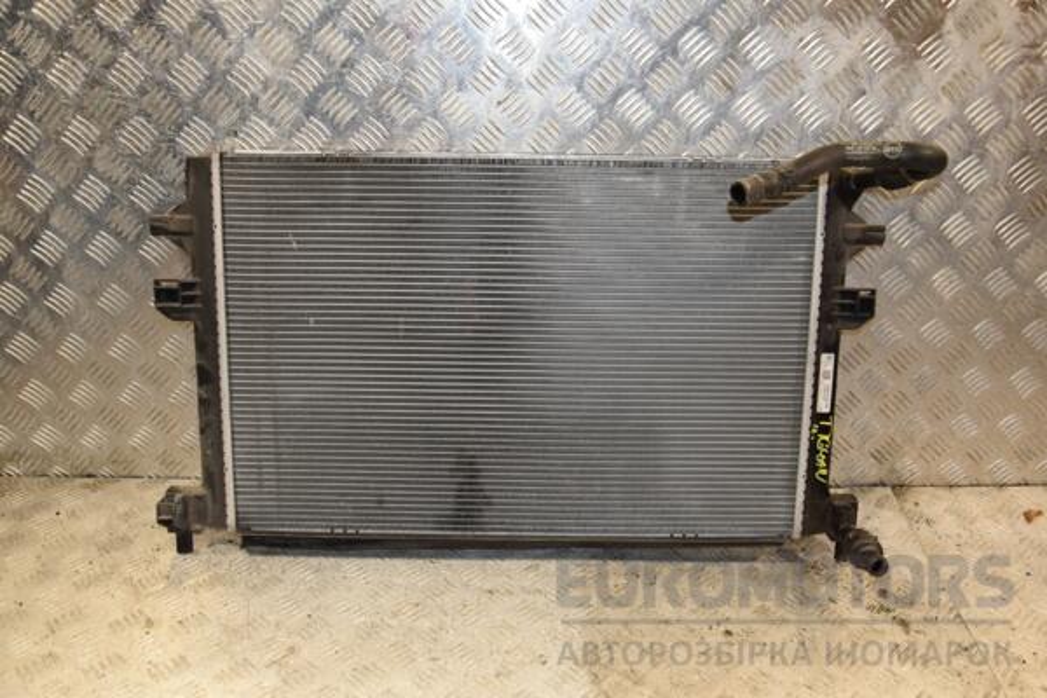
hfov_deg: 57.2
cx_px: 524
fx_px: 960
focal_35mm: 33
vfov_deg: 40.0
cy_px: 349
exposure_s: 1/200
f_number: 5
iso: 800
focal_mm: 22
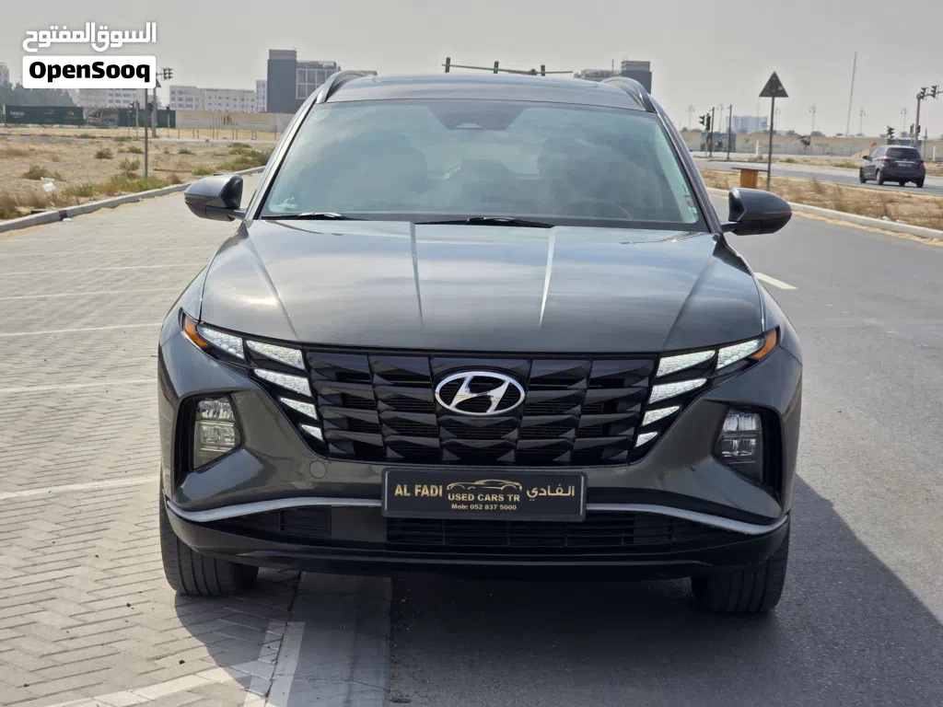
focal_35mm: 69
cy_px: 354
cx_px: 472
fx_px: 1880
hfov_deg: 28.2
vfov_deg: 21.3
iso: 50
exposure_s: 1/2049
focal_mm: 7.9
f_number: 2.4
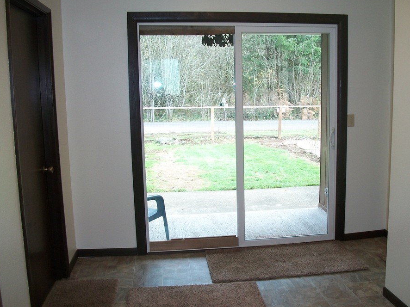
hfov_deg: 50.1
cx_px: 224
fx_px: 438
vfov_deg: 38.6
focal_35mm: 37
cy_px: 156
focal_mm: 5.7
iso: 80
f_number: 2.9
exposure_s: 1/40
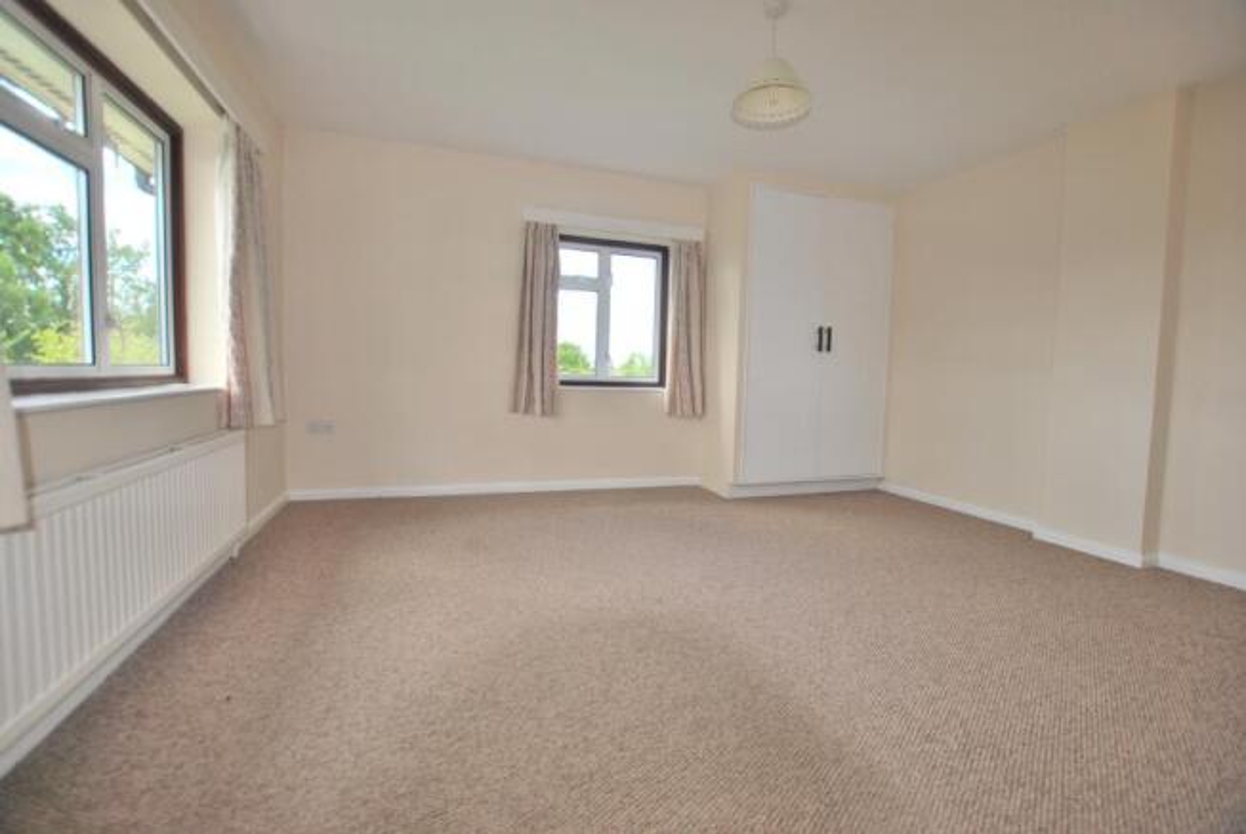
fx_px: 520
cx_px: 623
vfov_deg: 77.5
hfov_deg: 100.3
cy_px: 417
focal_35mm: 15
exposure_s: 1/125
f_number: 3.5
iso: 100
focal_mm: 10
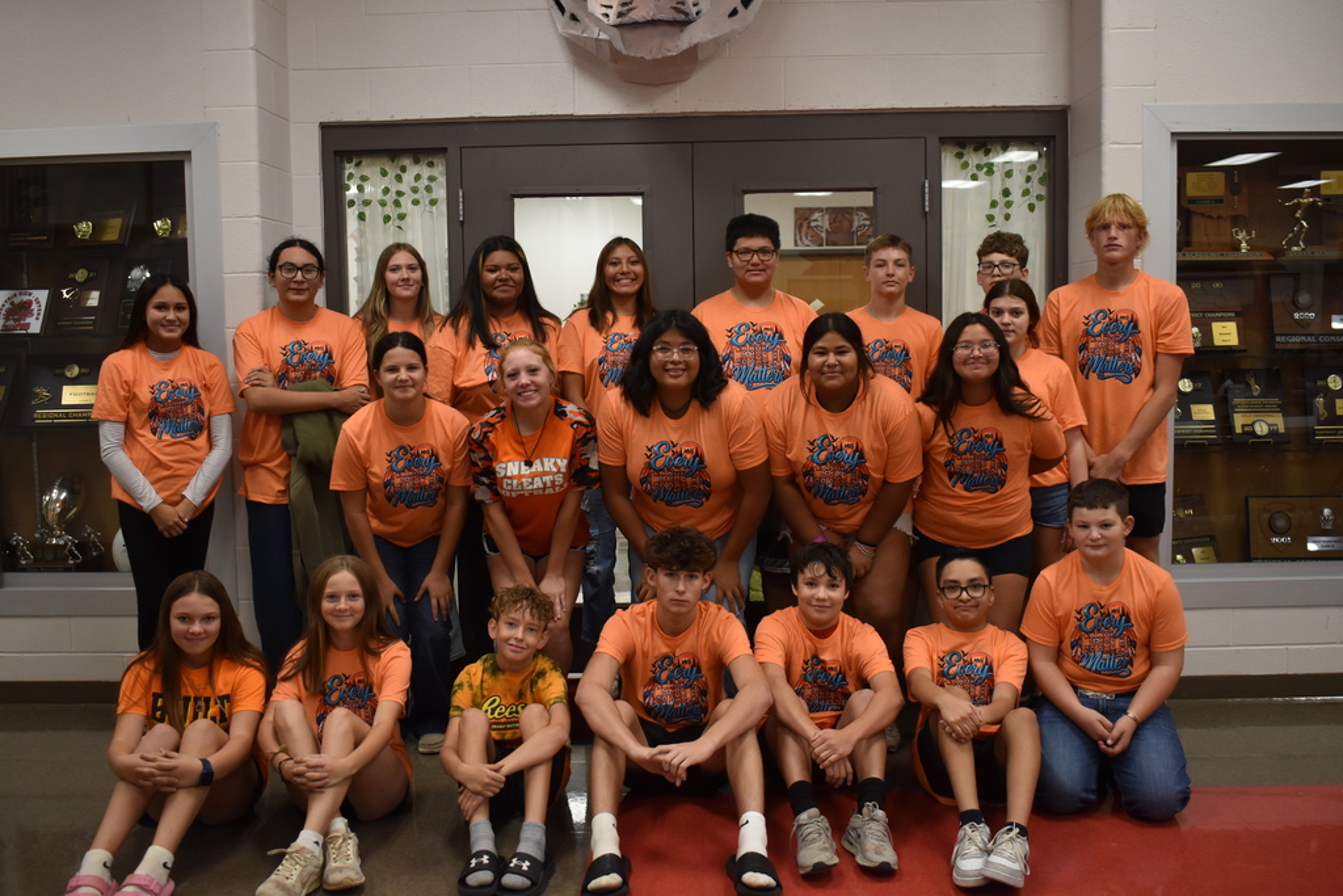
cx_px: 672
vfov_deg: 38.4
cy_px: 448
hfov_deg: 55.1
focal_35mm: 34
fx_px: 1287
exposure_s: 1/125
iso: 1000
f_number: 3.8
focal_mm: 23
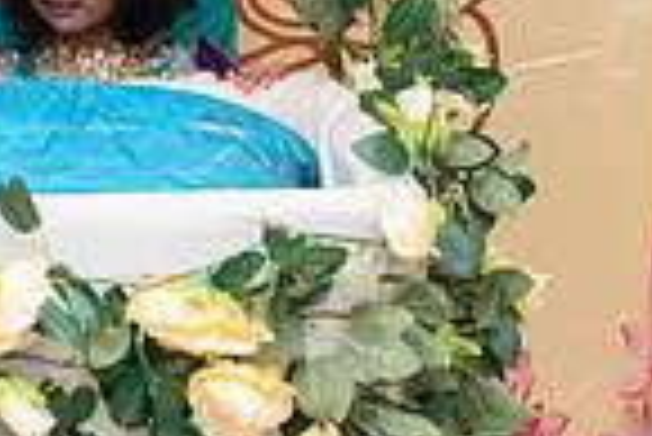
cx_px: -36
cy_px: -222
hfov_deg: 17.7
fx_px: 2030
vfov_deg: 11.7
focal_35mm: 112
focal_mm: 28
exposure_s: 1/200
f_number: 3.5
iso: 500
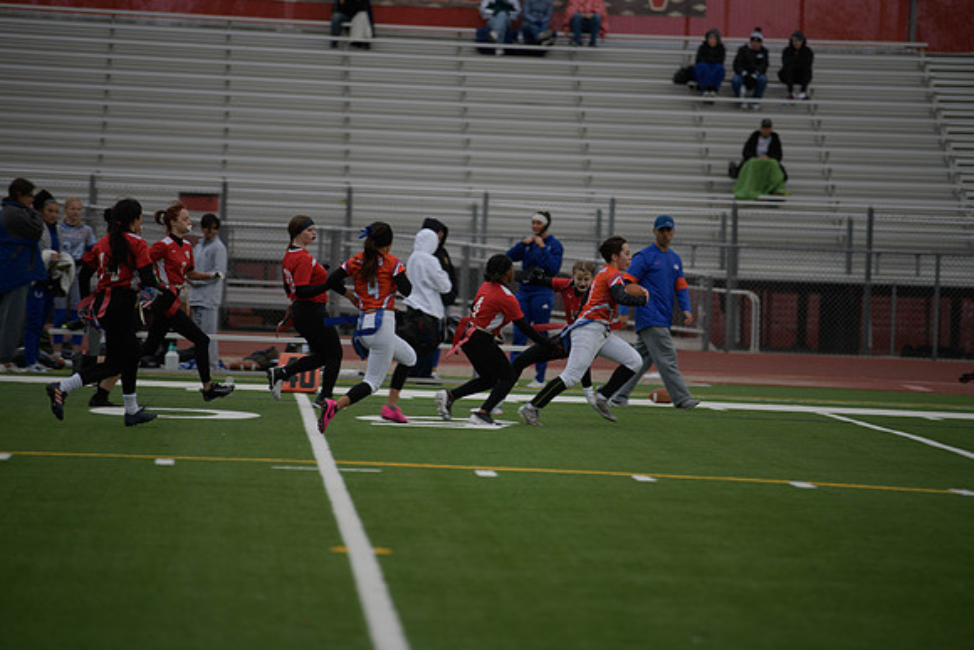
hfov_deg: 10.3
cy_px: 325
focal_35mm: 200
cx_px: 487
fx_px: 5412
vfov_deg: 6.9
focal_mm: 200
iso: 110
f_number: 2.8
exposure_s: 1/200
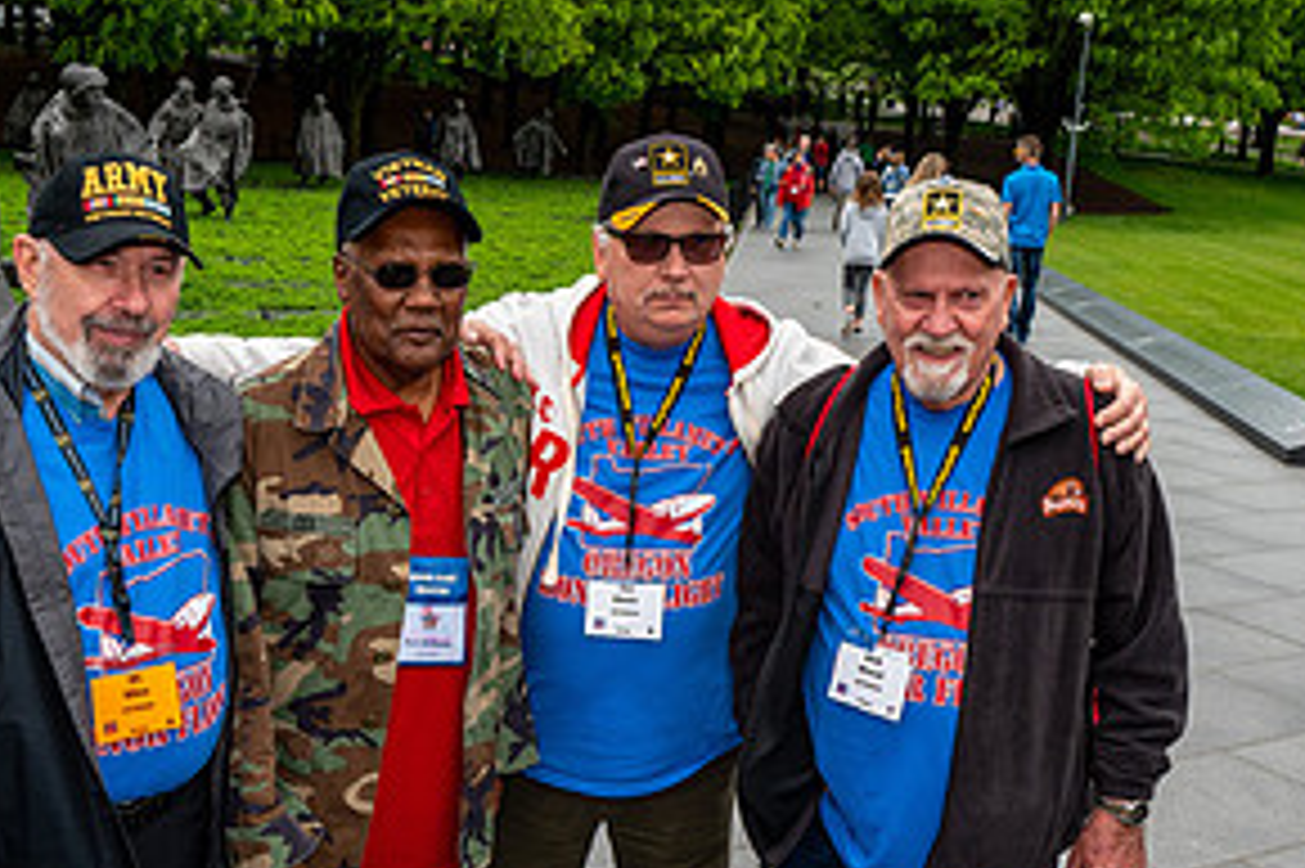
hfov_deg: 41.1
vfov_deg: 27.9
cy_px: 544
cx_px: 626
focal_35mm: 48
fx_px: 1739
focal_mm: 24
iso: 1250
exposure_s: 1/640
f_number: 8
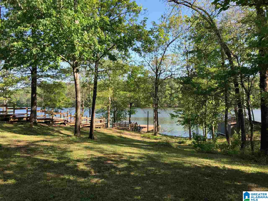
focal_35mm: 28
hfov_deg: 63.4
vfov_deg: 49.7
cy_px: 100
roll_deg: +0.6
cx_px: 134
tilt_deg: +1.8
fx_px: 217
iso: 20
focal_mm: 3.99
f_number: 1.8
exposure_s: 1/552
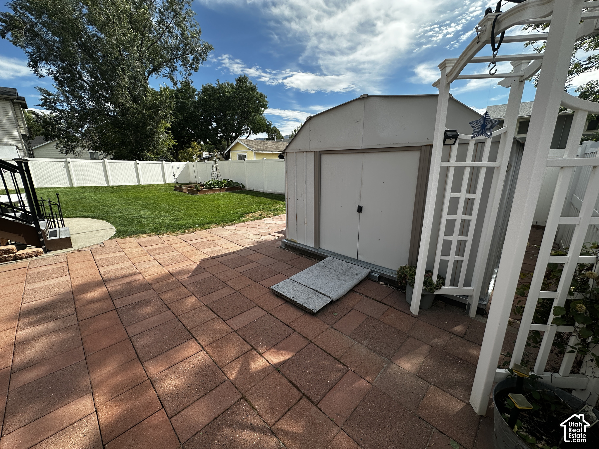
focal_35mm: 14
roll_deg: +0.4
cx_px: 300
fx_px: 242
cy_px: 224
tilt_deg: -14.3
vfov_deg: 85.7
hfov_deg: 102.1
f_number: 2.2
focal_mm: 2.22
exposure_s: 1/1304
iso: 40
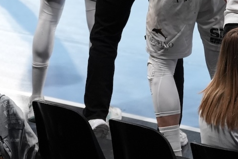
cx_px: -21
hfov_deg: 4.8
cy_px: -150
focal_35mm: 428
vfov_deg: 3.2
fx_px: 2828
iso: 2000
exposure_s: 1/1000
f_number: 2.8
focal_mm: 105
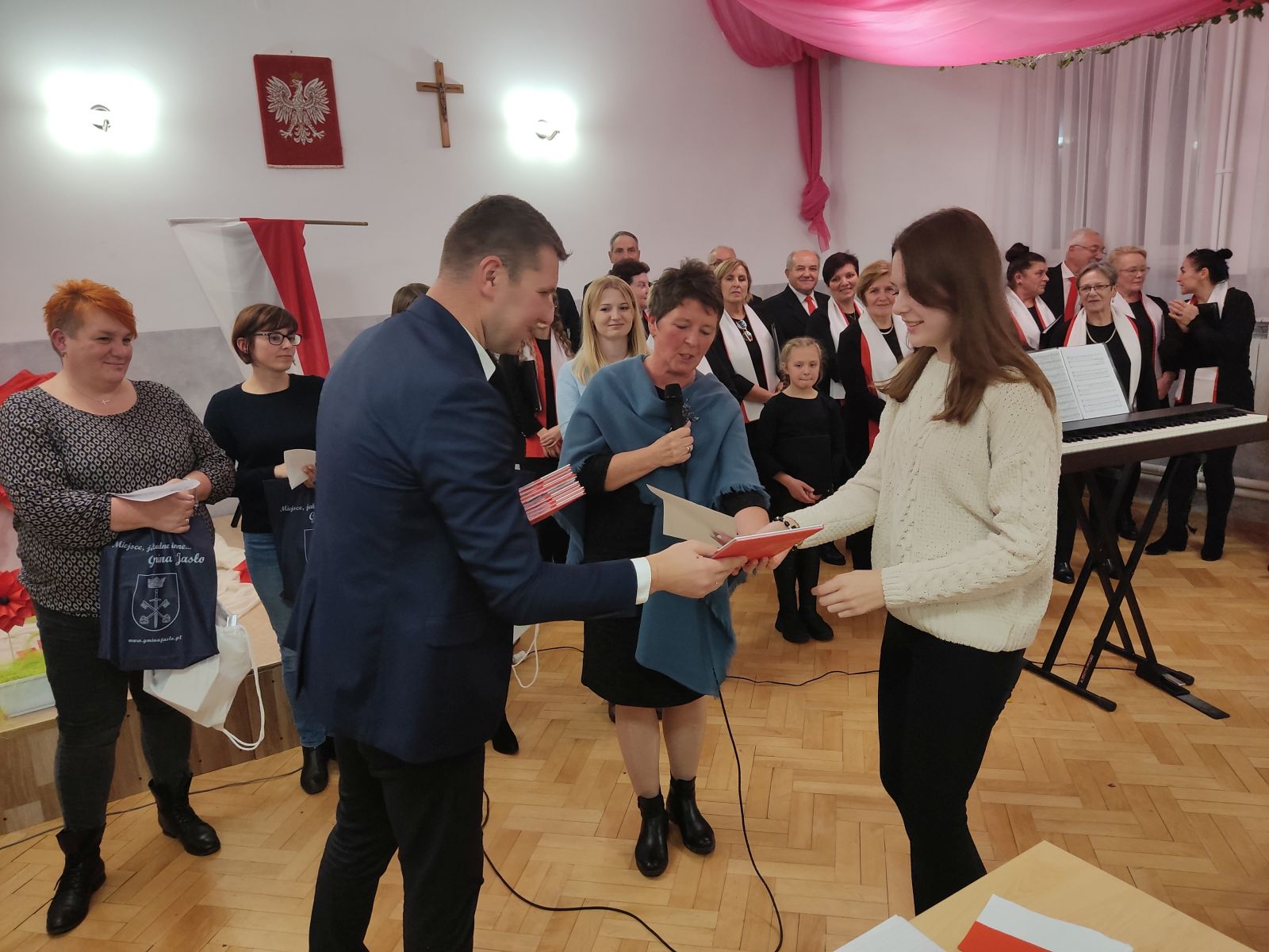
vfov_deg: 54.9
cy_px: 476
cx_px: 634
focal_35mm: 25
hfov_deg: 69.4
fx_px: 916
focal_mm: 4.71
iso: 391
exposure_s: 1/125
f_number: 1.79
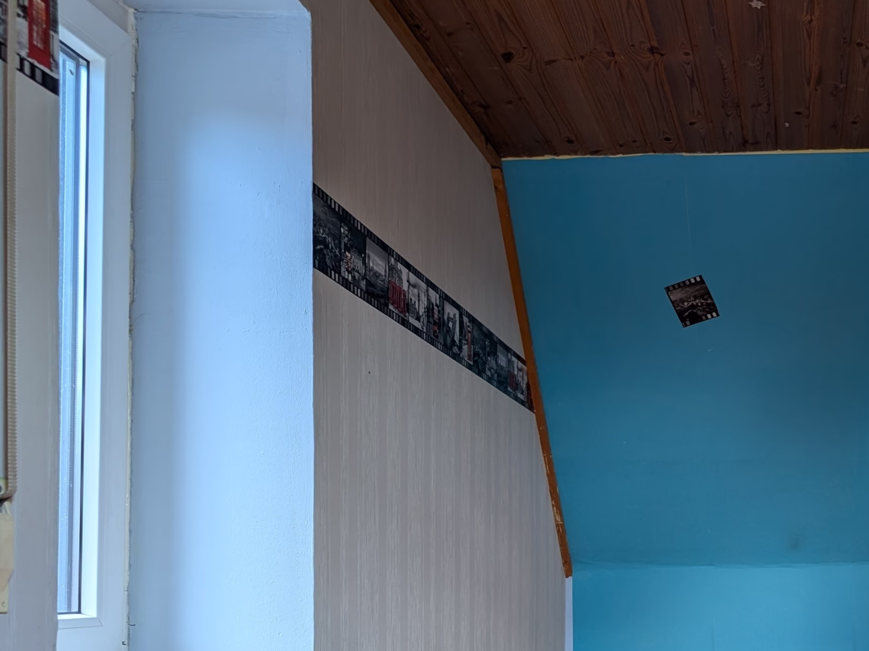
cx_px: 758
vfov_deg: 32.2
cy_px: 569
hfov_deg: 40.9
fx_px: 1079
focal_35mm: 43
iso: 20
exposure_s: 1/26.6
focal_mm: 6.9
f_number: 1.68
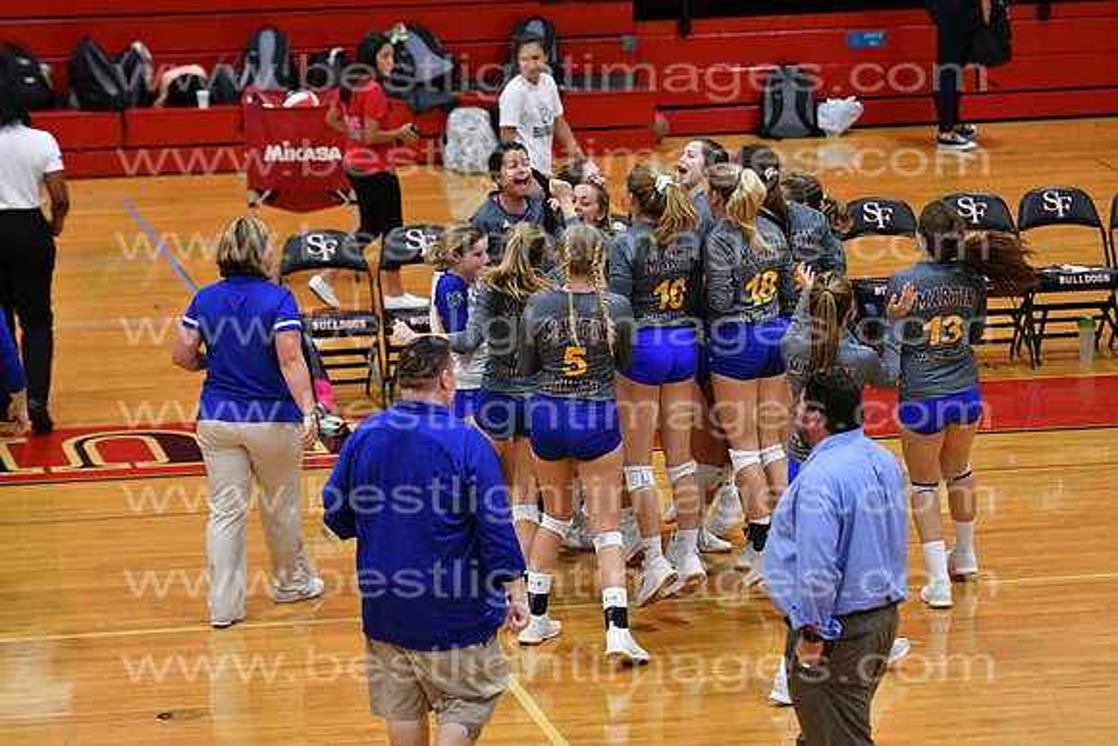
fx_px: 5684
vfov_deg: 7.5
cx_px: 559
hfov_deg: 11.2
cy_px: 373
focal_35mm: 183
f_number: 3.5
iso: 8000
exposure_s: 1/1250
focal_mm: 122
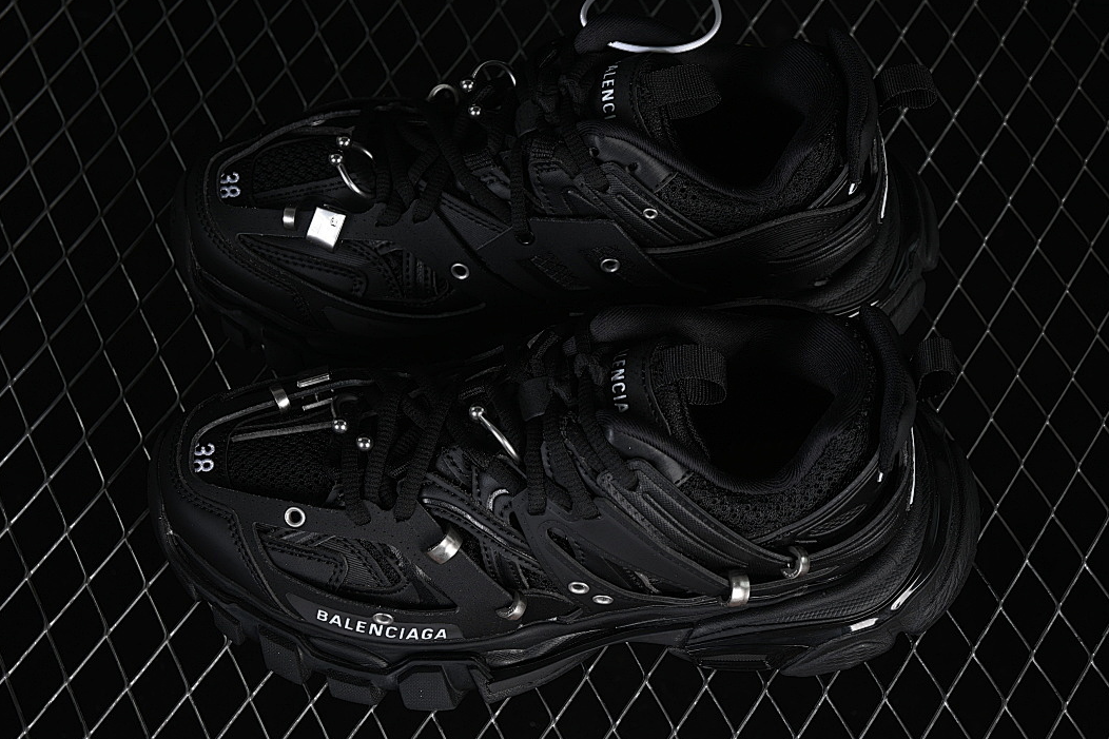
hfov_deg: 26.3
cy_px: 367
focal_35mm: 77
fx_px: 2371
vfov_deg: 17.7
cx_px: 567
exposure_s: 1/60
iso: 160
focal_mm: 50
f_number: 6.3
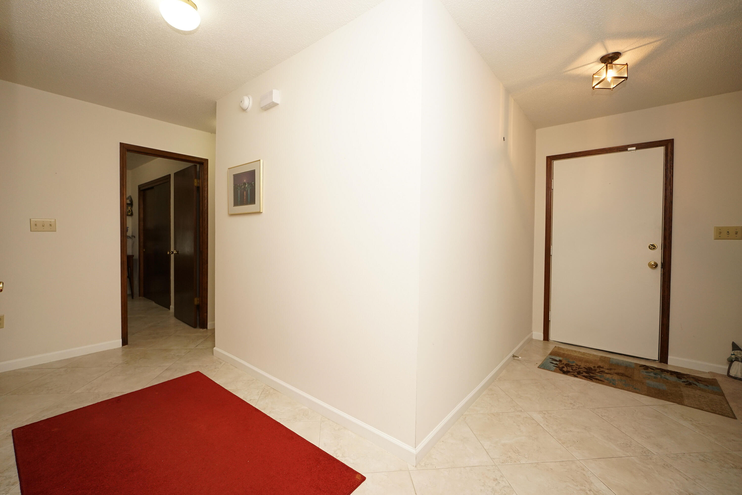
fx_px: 309
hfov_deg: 100.4
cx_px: 371
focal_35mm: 15
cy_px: 248
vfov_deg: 77.3
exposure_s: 1/60
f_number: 4
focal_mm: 10
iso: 500
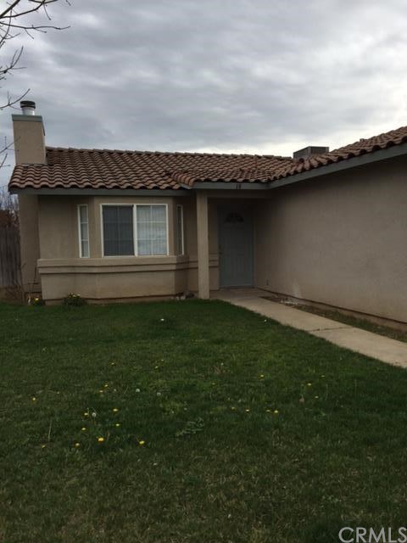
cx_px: 204
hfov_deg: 48.2
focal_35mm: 29
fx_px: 455
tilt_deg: -1.5
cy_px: 272
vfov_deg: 61.7
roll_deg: -0.2
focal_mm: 4.15
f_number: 2.2
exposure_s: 1/638
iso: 32
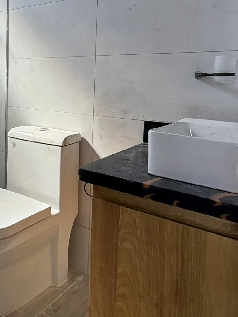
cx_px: 4
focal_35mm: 35
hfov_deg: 36.8
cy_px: 101
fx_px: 321
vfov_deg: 51.5
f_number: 2.2
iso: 50
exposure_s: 1/163
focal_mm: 2.22
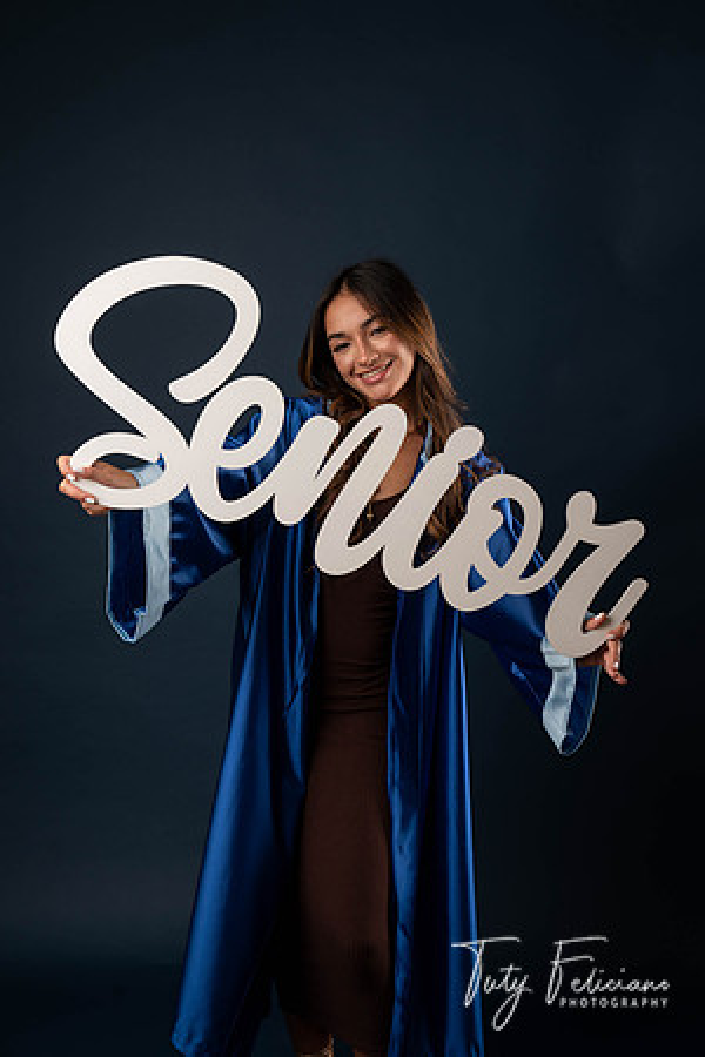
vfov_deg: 35.6
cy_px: 528
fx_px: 1645
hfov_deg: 24.2
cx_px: 352
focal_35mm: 56
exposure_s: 1/100
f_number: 5.6
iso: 200
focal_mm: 56
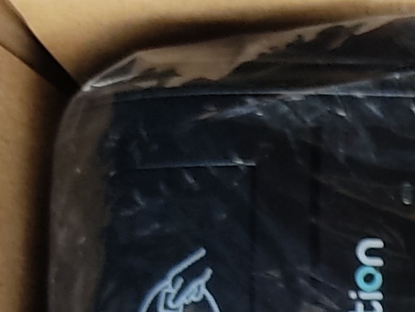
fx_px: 1702
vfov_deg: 9.7
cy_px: 647
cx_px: 784
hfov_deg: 12.5
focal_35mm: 142
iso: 192
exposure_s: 1/100
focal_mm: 4.74
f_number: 1.79
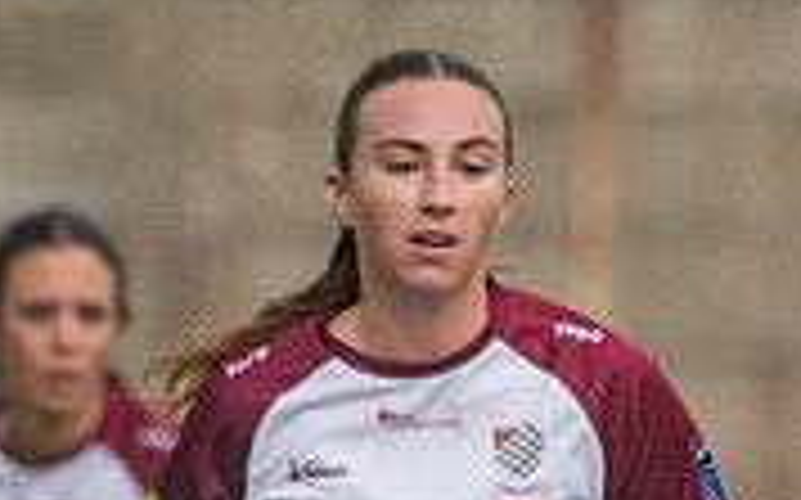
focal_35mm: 2469
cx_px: 729
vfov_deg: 0.5
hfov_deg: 0.9
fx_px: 53864
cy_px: 777
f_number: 4
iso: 360
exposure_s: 1/1000
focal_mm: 300
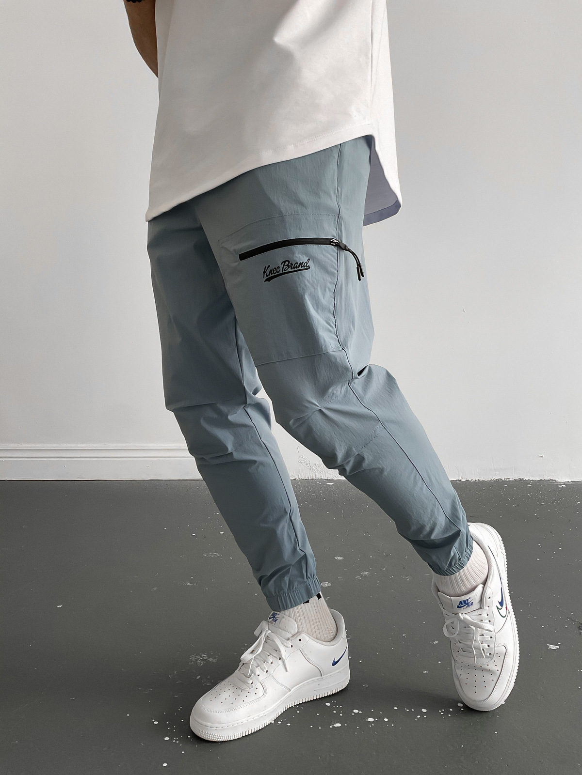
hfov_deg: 48.2
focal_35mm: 29
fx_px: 650
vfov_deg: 61.7
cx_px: 291
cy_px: 388
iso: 64
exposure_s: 1/95
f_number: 1.8
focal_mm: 3
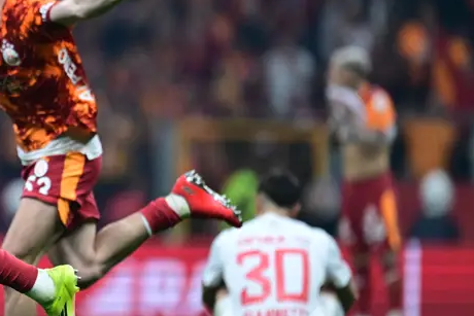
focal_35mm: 1044
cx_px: -129
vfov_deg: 1.3
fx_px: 13750
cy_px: 99
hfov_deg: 2.0
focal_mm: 400
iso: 4000
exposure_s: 1/2500
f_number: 3.2
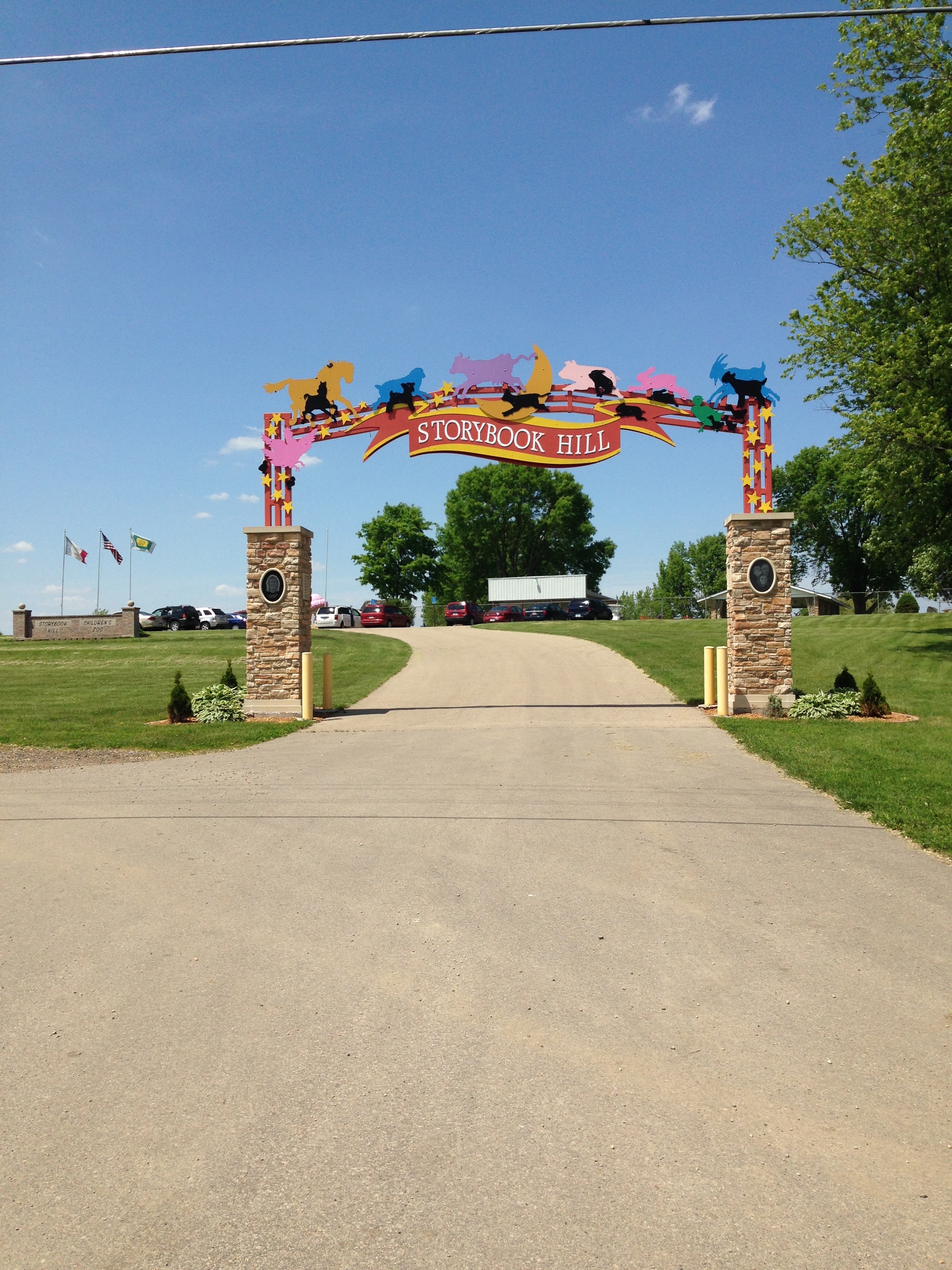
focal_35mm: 33
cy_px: 635
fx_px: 1210
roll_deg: +2.1
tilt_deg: -0.7
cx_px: 476
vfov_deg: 55.4
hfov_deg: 42.9
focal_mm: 4.12
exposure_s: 1/2262
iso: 50
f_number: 2.4
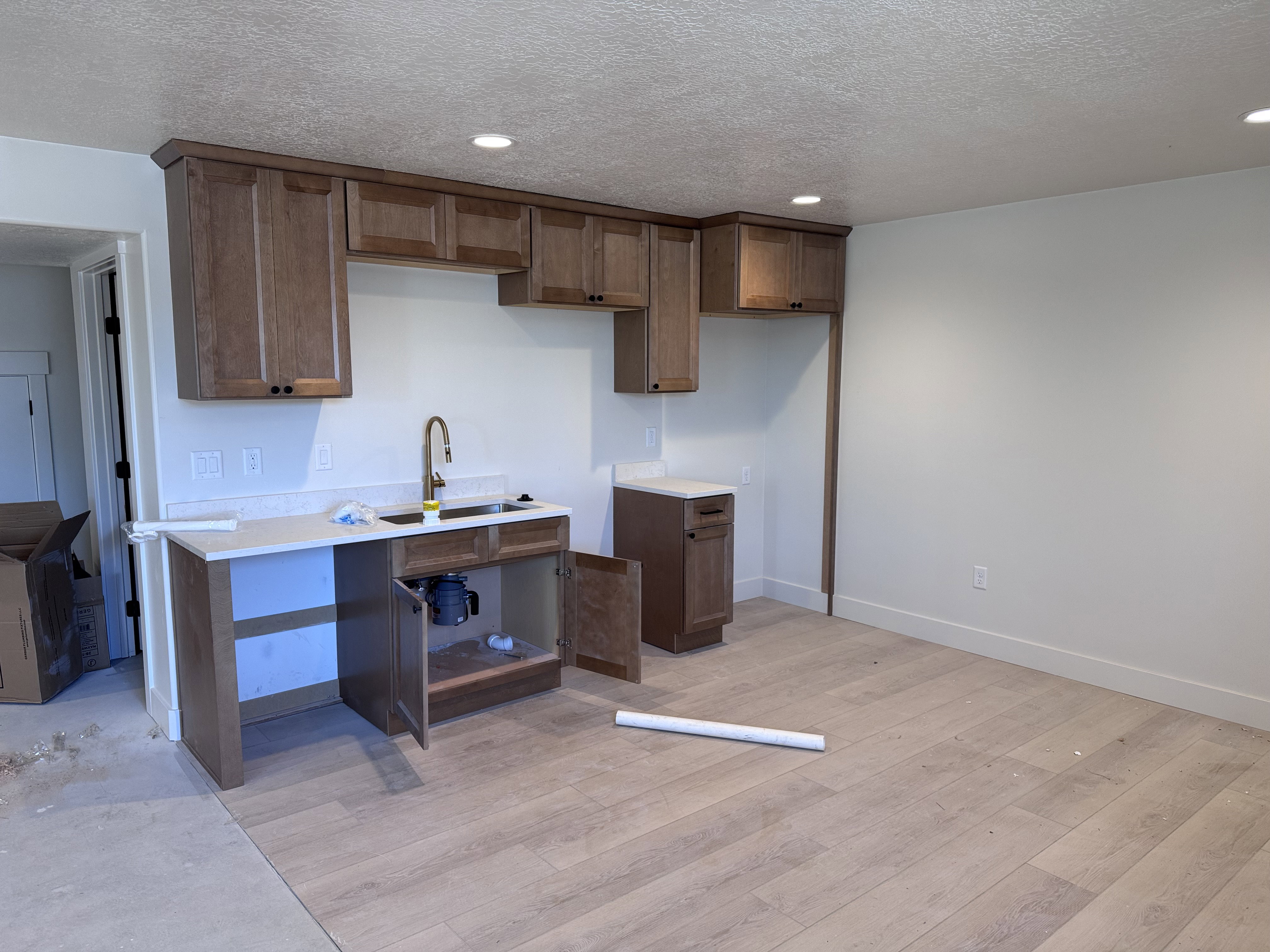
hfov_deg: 71.6
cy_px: 476
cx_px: 635
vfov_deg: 56.8
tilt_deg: -9.1
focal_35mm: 24
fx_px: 881
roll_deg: -1.1
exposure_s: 1/120
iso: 125
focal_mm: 6.76
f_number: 1.78
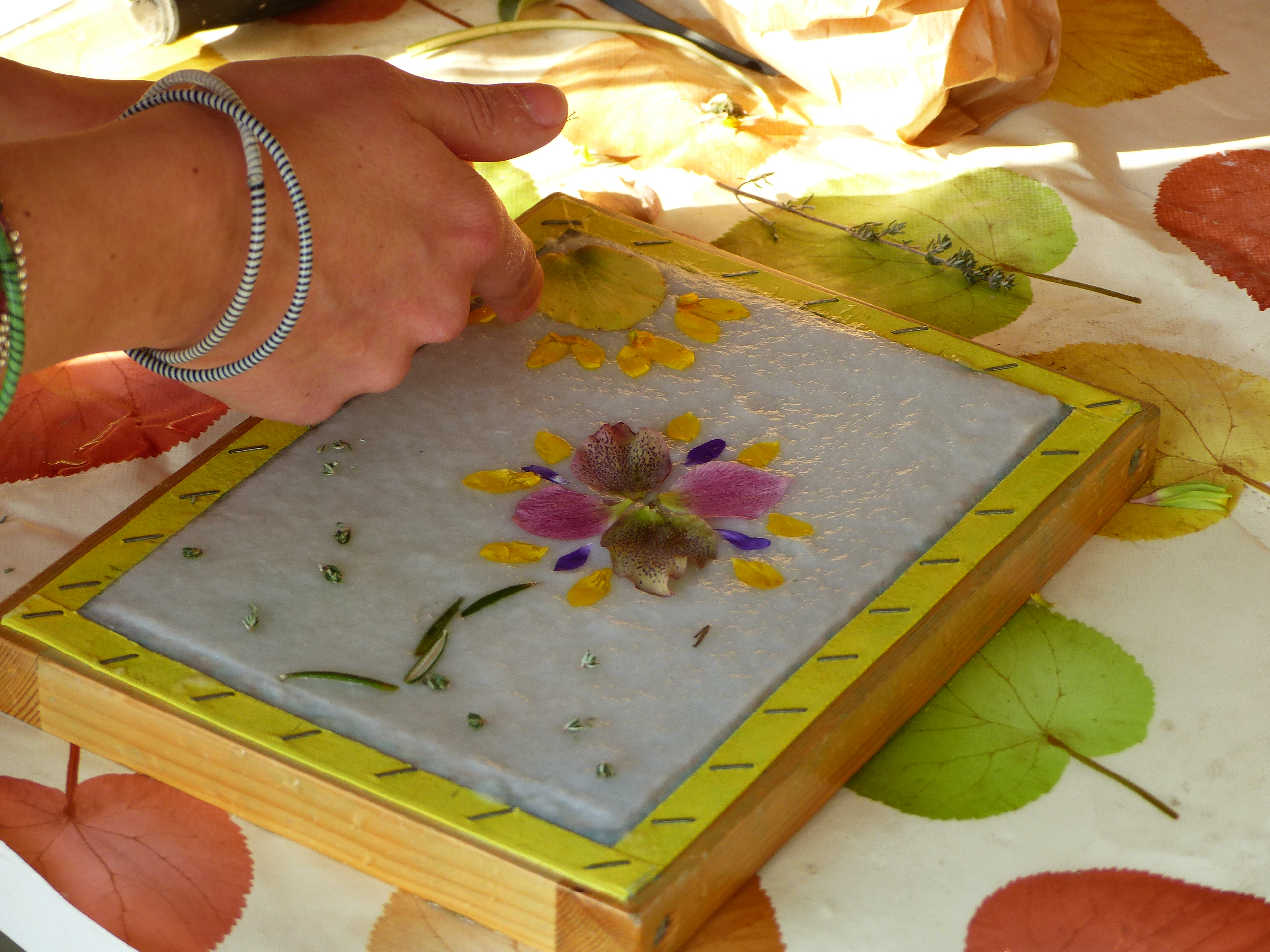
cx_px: 635
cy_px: 476
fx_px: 4366
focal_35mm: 119
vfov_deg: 12.5
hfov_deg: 16.6
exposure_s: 1/125
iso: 100
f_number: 2.8
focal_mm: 21.4
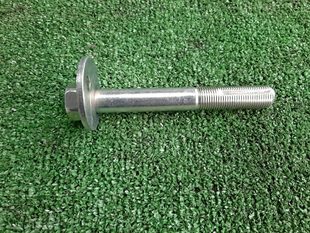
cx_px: 155
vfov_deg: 53.1
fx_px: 233
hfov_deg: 67.3
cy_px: 116
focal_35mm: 26
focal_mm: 3.93
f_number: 1.7
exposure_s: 1/50
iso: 78
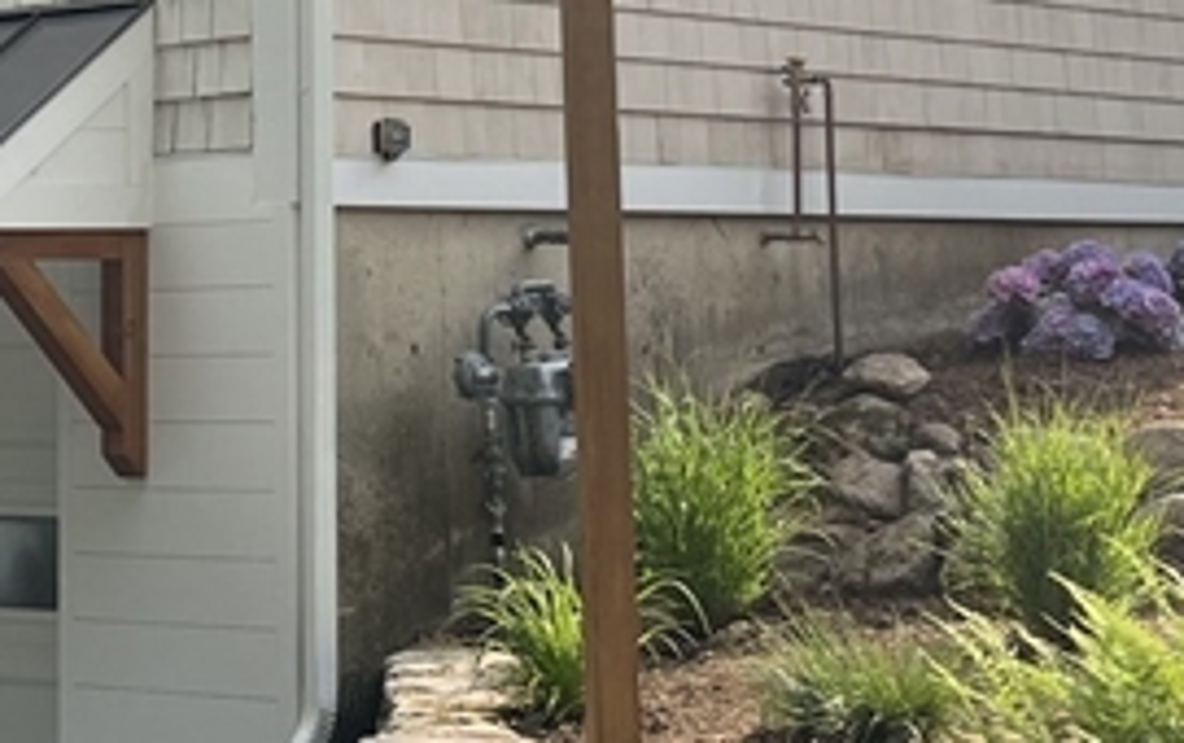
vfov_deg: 12.4
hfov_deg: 19.9
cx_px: 415
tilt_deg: +7.0
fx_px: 3359
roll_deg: +1.7
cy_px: -44
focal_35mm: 104
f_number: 1.6
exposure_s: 1/1647
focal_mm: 5.1
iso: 50
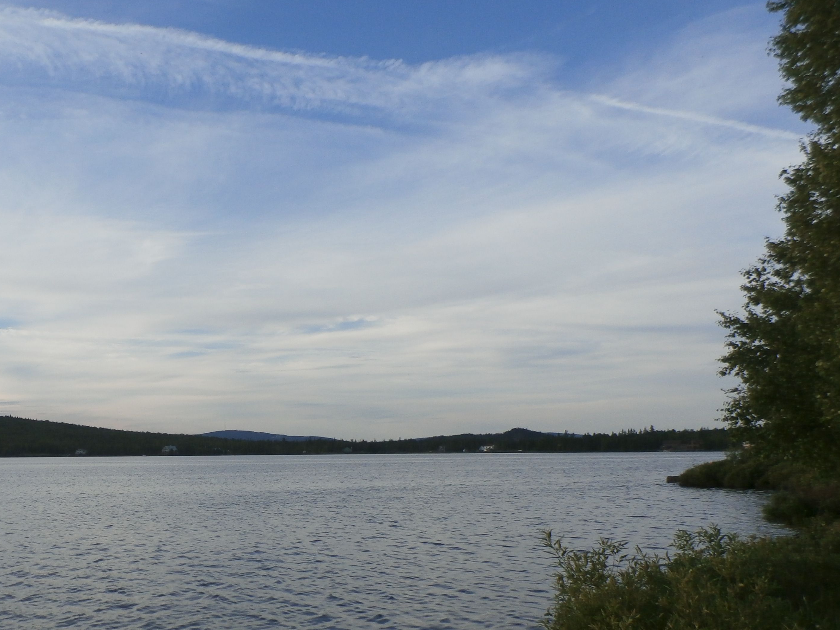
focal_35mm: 41
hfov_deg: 43.5
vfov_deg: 34.7
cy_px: 438
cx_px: 160
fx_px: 995
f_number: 3
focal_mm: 4.5
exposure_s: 1/640
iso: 100
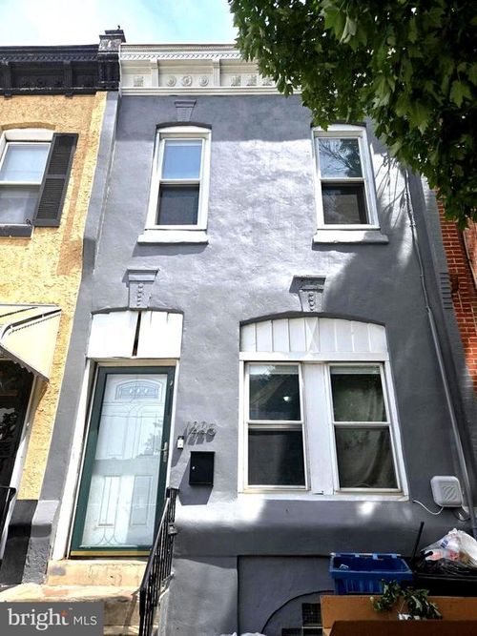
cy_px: 318
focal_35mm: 23
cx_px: 238
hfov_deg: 58.9
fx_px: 423
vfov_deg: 73.9
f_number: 1.8
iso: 64
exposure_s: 1/2921
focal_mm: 5.4
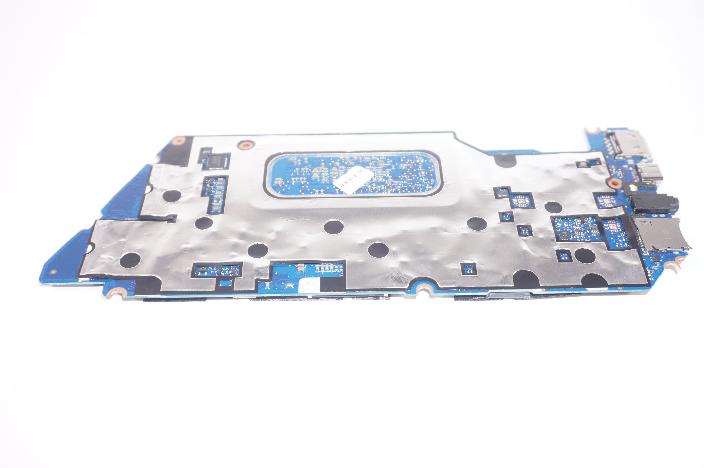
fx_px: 733
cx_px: 352
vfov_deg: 35.4
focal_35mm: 38
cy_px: 234
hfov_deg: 51.3
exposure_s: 1/160
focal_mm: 25
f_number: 5.6
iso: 200
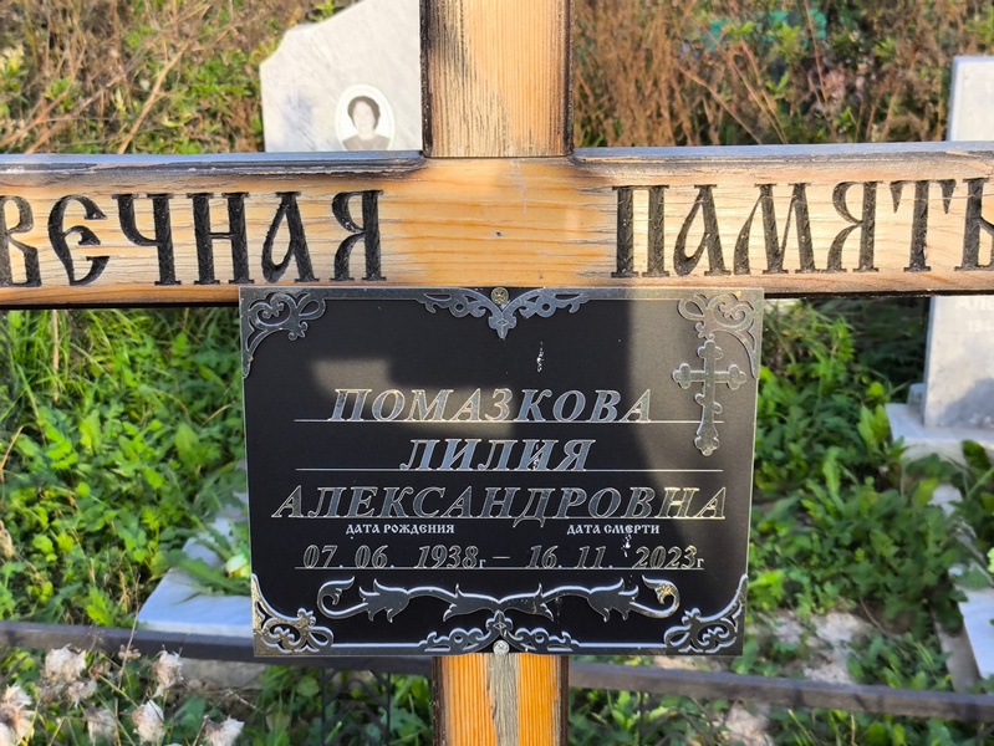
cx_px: 497
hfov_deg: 38.2
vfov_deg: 29.1
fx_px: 1436
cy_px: 373
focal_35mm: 50
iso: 50
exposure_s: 1/306
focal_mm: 4.71
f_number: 1.7
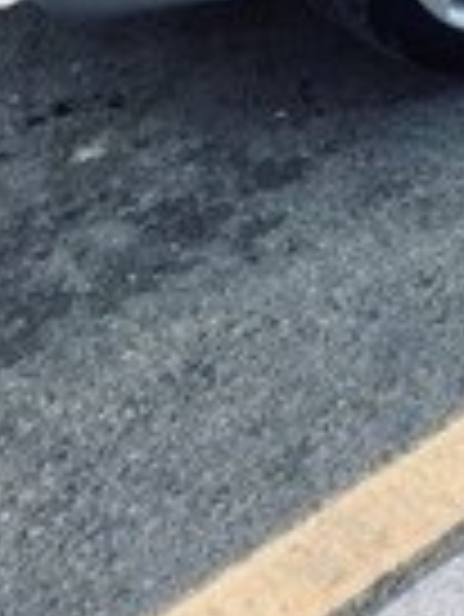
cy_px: -301
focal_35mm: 105
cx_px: 671
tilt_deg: -11.7
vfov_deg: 17.0
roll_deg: -2.2
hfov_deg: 13.4
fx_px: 1874
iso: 50
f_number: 2.2
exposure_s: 1/100
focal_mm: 4.15
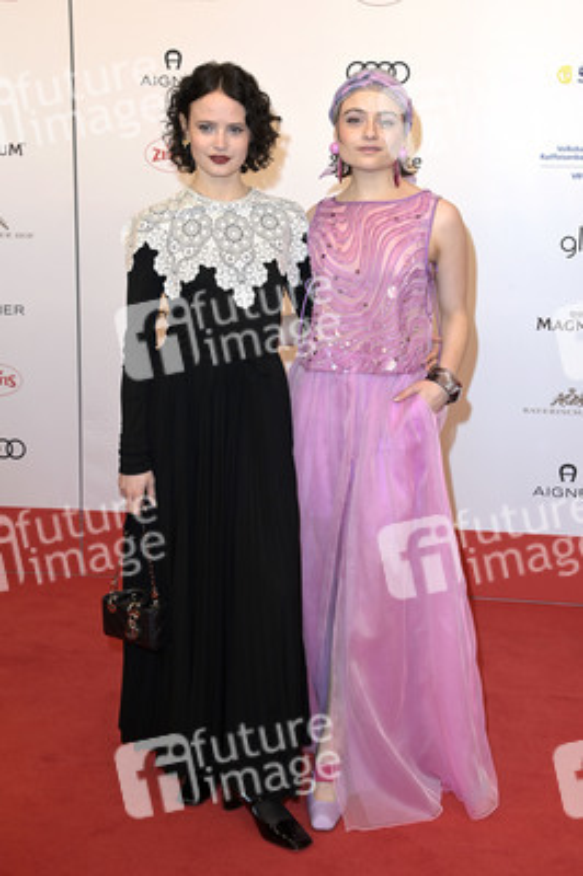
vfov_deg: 44.5
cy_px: 438
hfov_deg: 30.5
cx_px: 292
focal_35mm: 44
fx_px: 1071
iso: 400
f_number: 6.3
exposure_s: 1/250
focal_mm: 44
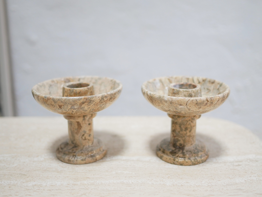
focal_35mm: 40
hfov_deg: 46.8
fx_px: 303
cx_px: 131
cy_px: 98
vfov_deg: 36.0
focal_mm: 20
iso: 400
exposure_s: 1/60
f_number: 1.7
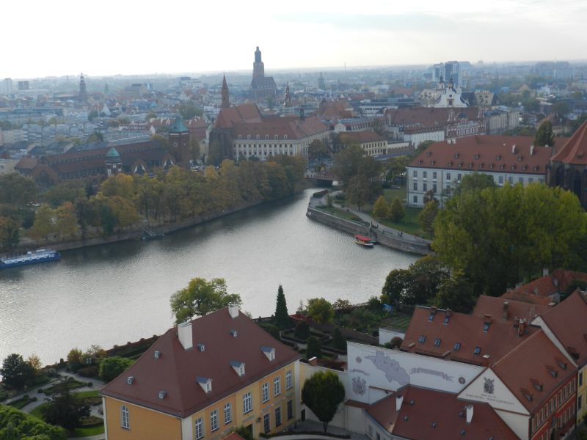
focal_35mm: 46
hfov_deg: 41.2
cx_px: 294
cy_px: 220
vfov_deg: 31.5
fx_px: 780
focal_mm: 8.1
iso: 160
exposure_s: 1/800
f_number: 4.2
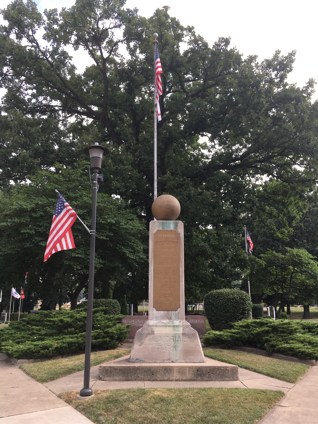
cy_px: 212
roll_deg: -0.7
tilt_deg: +13.4
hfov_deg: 48.2
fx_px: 355
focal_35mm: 29
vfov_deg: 61.7
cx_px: 159
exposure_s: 1/513
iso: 25
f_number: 2.2
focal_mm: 4.15
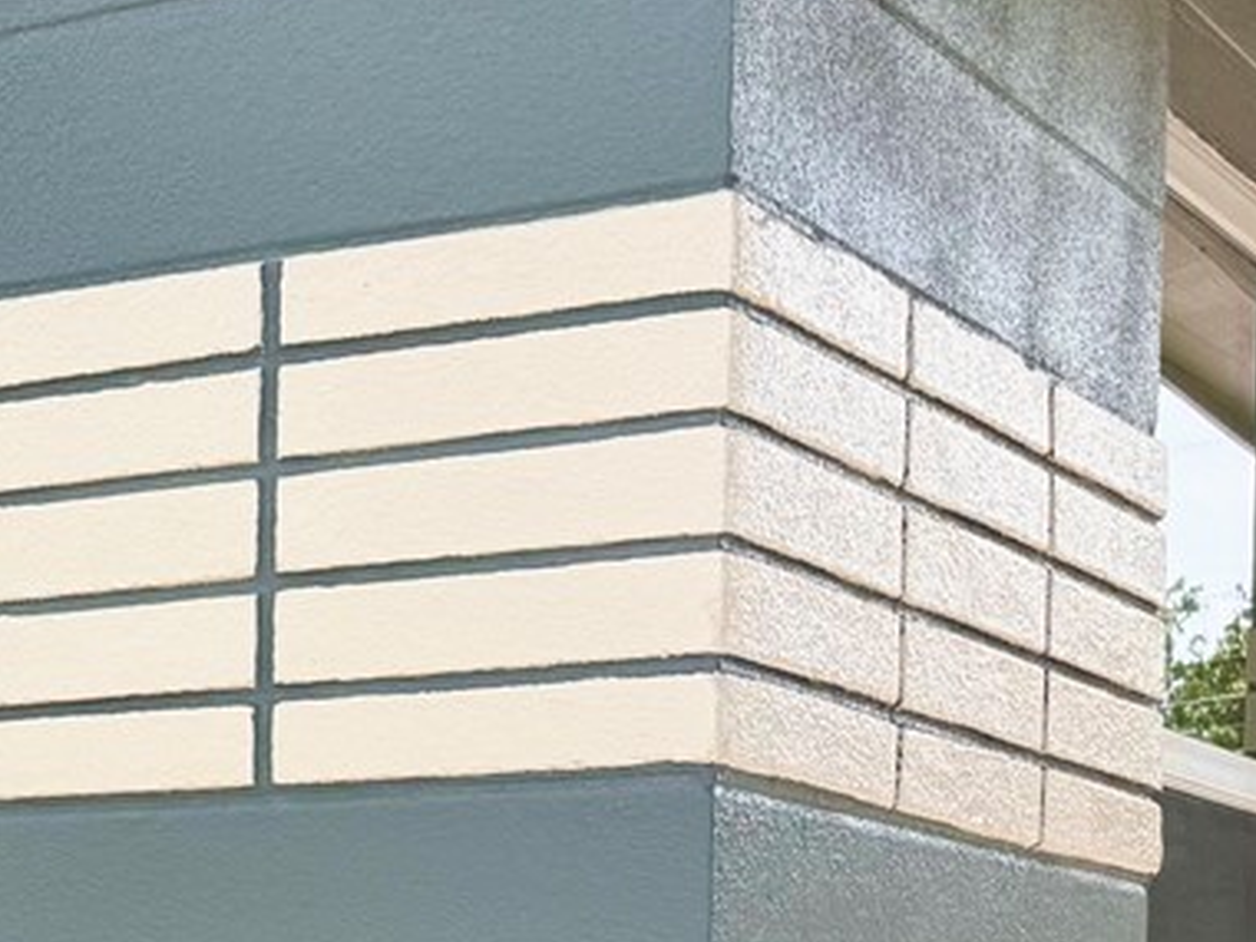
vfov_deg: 14.2
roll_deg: -1.5
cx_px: -1273
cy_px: 1107
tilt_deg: -0.1
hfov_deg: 15.5
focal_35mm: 101
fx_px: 3665
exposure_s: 1/1456
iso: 80
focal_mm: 6.76
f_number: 1.78
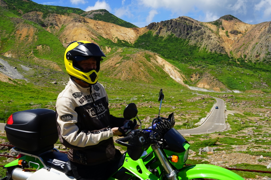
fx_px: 294
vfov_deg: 34.2
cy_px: 90
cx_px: 136
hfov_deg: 49.6
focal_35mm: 39
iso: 100
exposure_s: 1/160
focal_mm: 26
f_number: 11
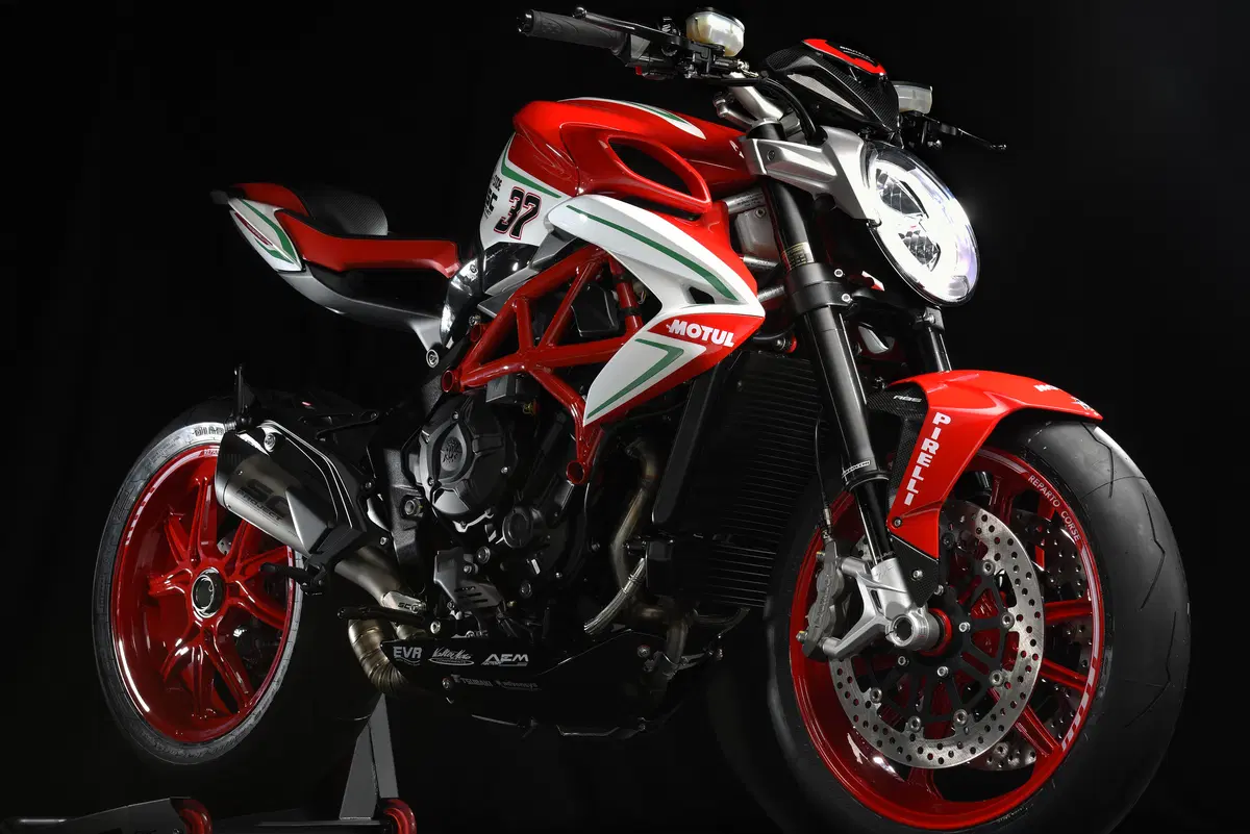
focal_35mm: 75
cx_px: 625
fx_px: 2605
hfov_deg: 27.0
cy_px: 417
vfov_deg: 18.2
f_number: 13
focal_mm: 75
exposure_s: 1/40
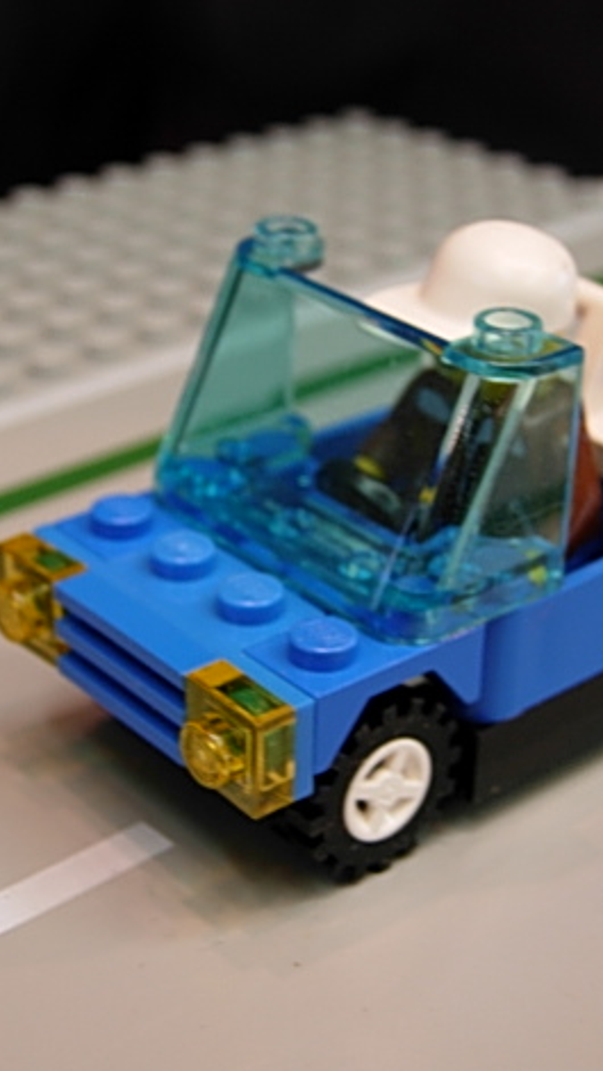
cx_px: 328
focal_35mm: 71
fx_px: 2018
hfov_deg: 17.0
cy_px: 539
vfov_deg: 29.7
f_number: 3.1
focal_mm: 10.1
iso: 50
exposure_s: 1/8.2
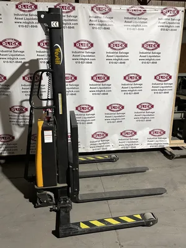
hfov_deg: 53.1
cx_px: 93
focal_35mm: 26
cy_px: 124
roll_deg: +0.7
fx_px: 186
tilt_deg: -15.1
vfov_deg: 67.3
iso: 160
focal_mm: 4.2
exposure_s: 1/60
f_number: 1.6
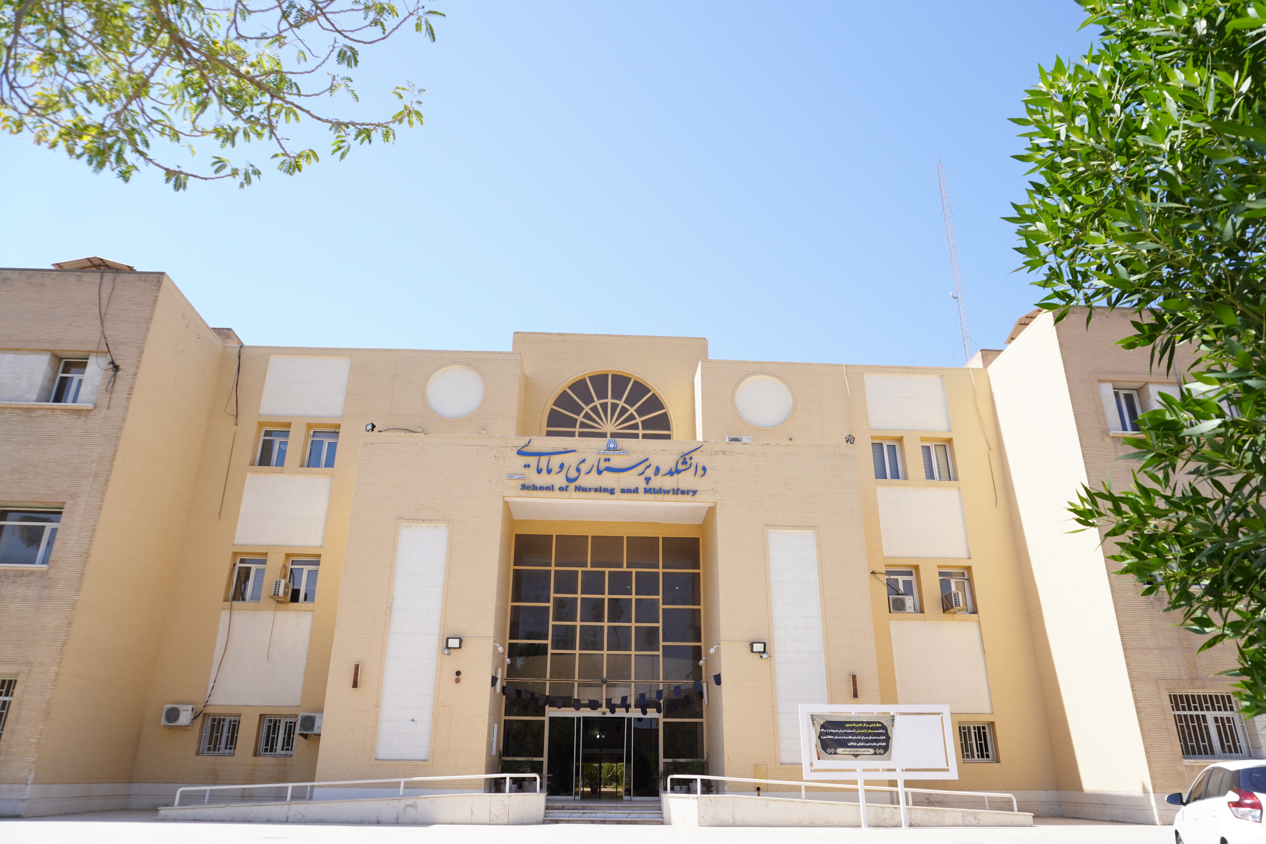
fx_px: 844
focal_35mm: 24
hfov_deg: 73.7
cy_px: 422
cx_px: 633
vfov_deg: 53.1
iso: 100
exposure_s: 1/400
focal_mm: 16
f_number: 5
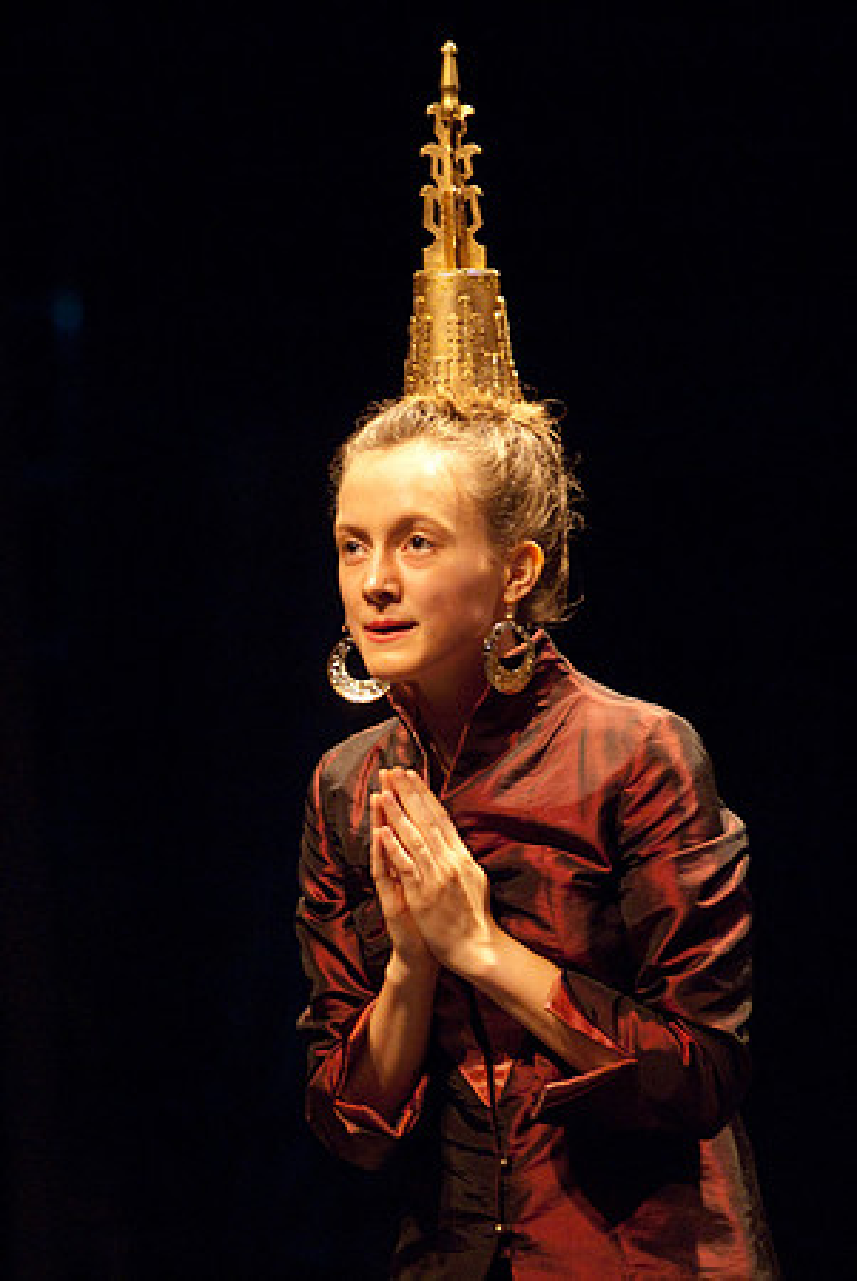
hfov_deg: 5.7
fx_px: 8550
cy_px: 640
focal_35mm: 240
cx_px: 428
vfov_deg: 8.6
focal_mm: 160
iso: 1600
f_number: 2.8
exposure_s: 1/125
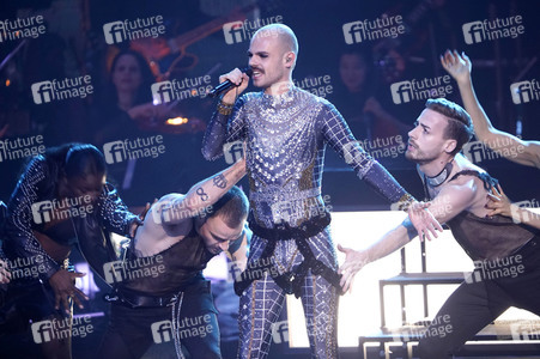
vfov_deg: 3.5
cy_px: 180
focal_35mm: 388
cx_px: 270
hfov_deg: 5.3
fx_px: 5816
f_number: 6.3
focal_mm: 388
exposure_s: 1/160
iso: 5000
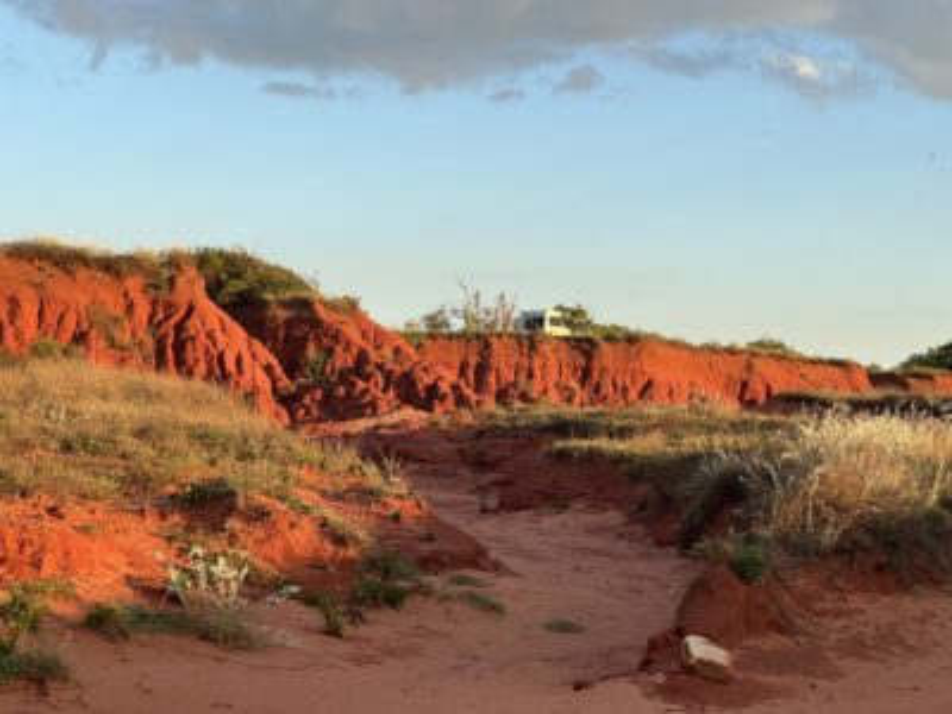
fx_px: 2118
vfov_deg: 19.1
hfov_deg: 25.3
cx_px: 476
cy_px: 357
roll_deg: -0.5
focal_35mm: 77
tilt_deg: +4.2
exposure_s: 1/161
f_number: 2.8
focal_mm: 9
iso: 32
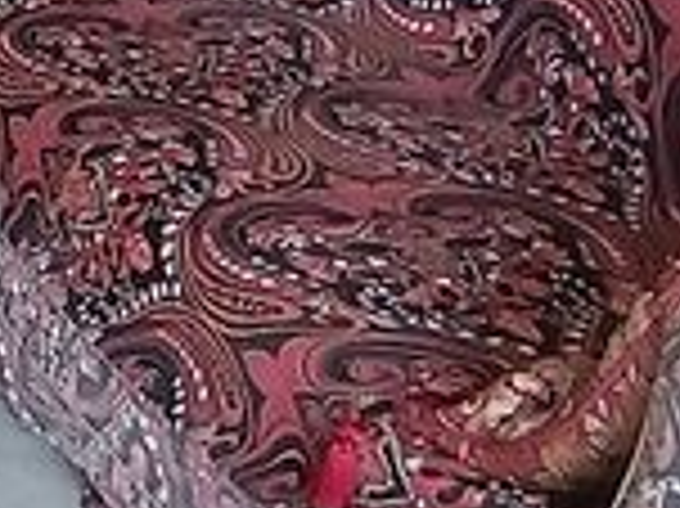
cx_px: -685
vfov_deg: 17.3
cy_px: -427
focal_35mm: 68
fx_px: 1335
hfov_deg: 18.5
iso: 110
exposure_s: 1/33.3
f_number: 2.2
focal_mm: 1.65
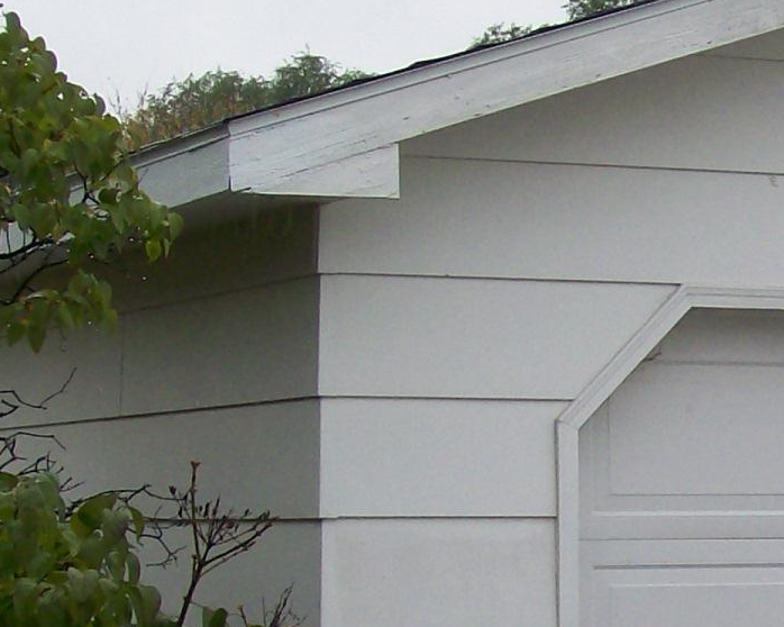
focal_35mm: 145
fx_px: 3364
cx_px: 1129
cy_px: 715
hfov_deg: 12.7
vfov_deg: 10.5
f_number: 3
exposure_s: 1/197
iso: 80
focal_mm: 7.6
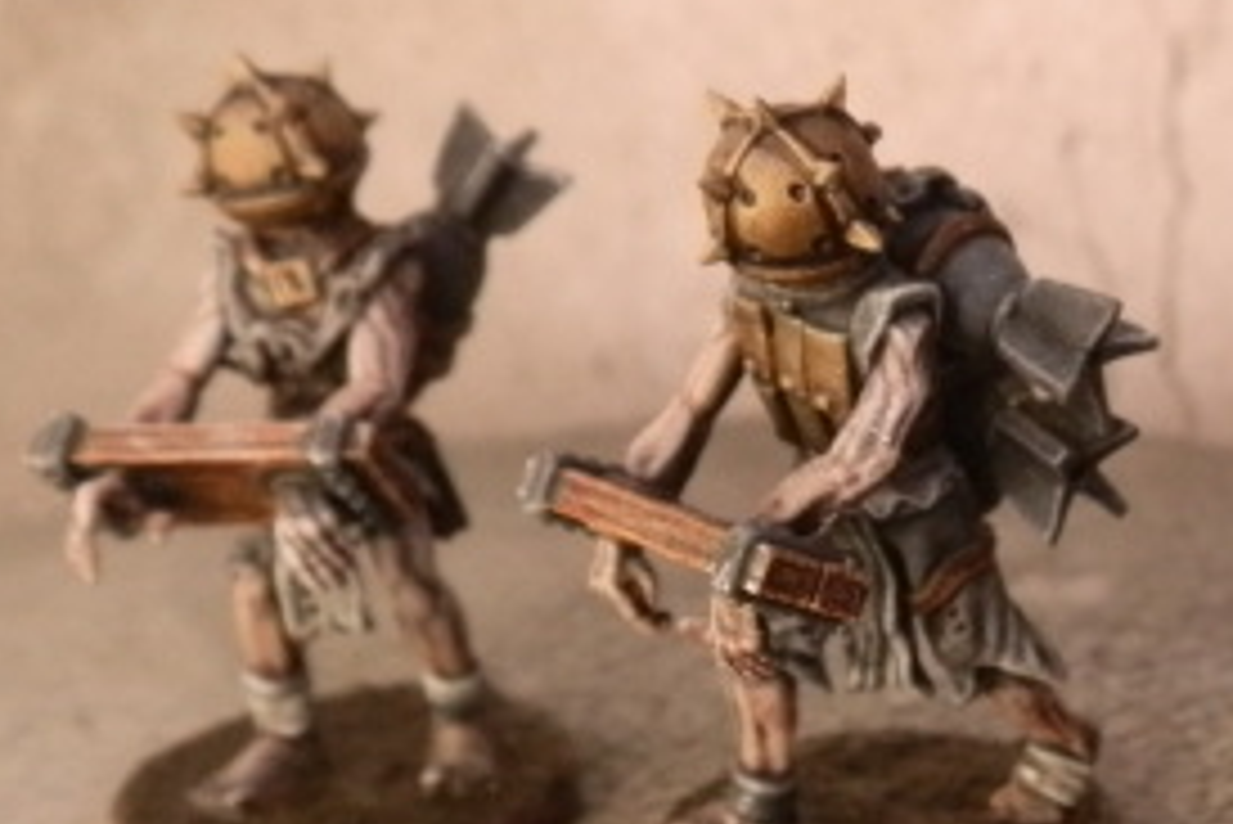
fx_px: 1953
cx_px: 1116
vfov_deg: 23.6
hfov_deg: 33.2
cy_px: 590
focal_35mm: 57
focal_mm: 5
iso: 400
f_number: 3.1
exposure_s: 1/125
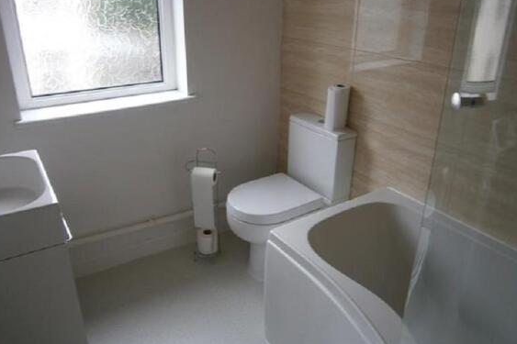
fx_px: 402
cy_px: 157
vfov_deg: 46.3
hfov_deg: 65.5
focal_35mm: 28
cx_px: 258
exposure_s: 1/40
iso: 80
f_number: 2.8
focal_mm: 4.7
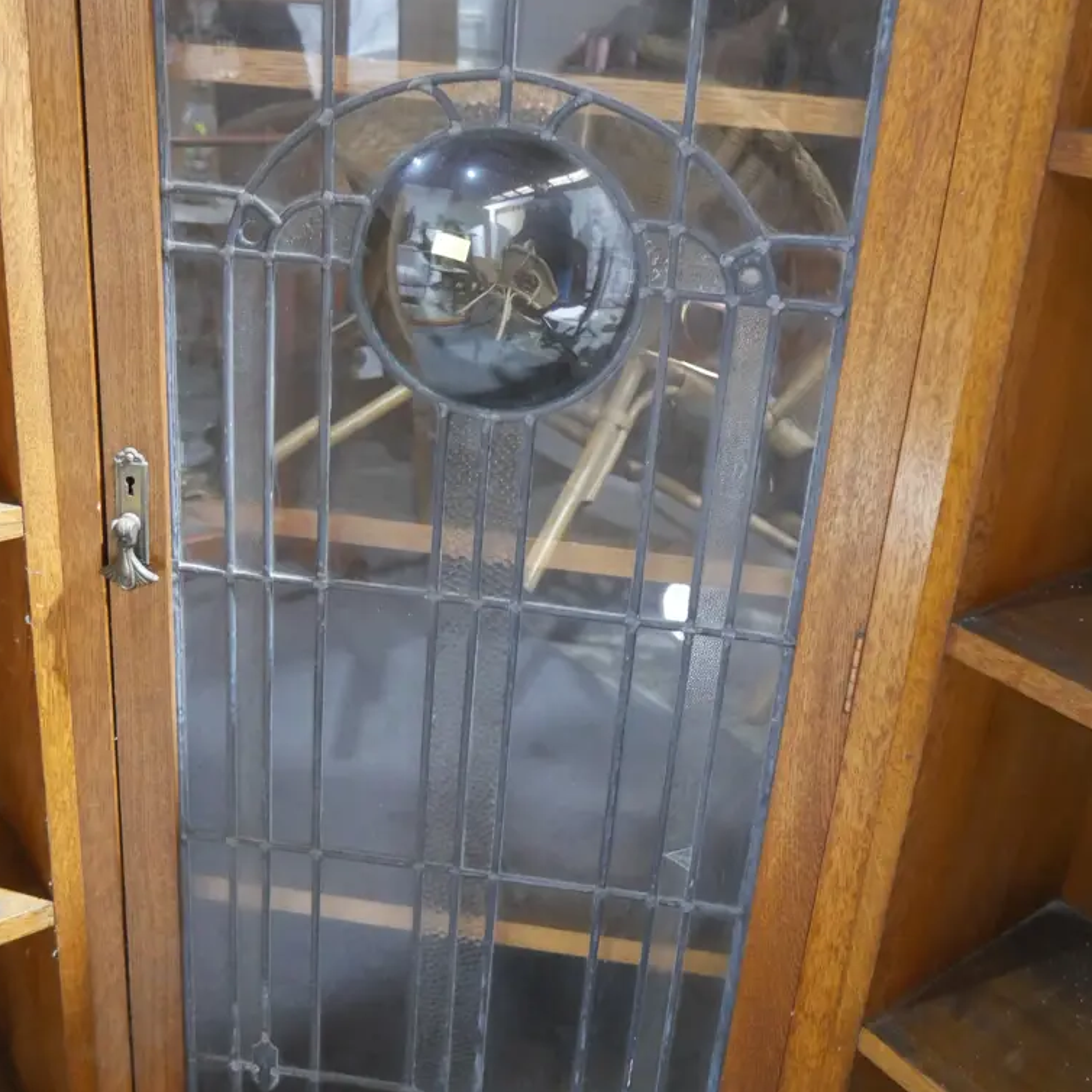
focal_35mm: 36
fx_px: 1285
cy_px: 484
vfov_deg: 46.0
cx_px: 540
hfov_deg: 46.0
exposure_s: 1/40
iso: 3200
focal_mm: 15
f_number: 3.6
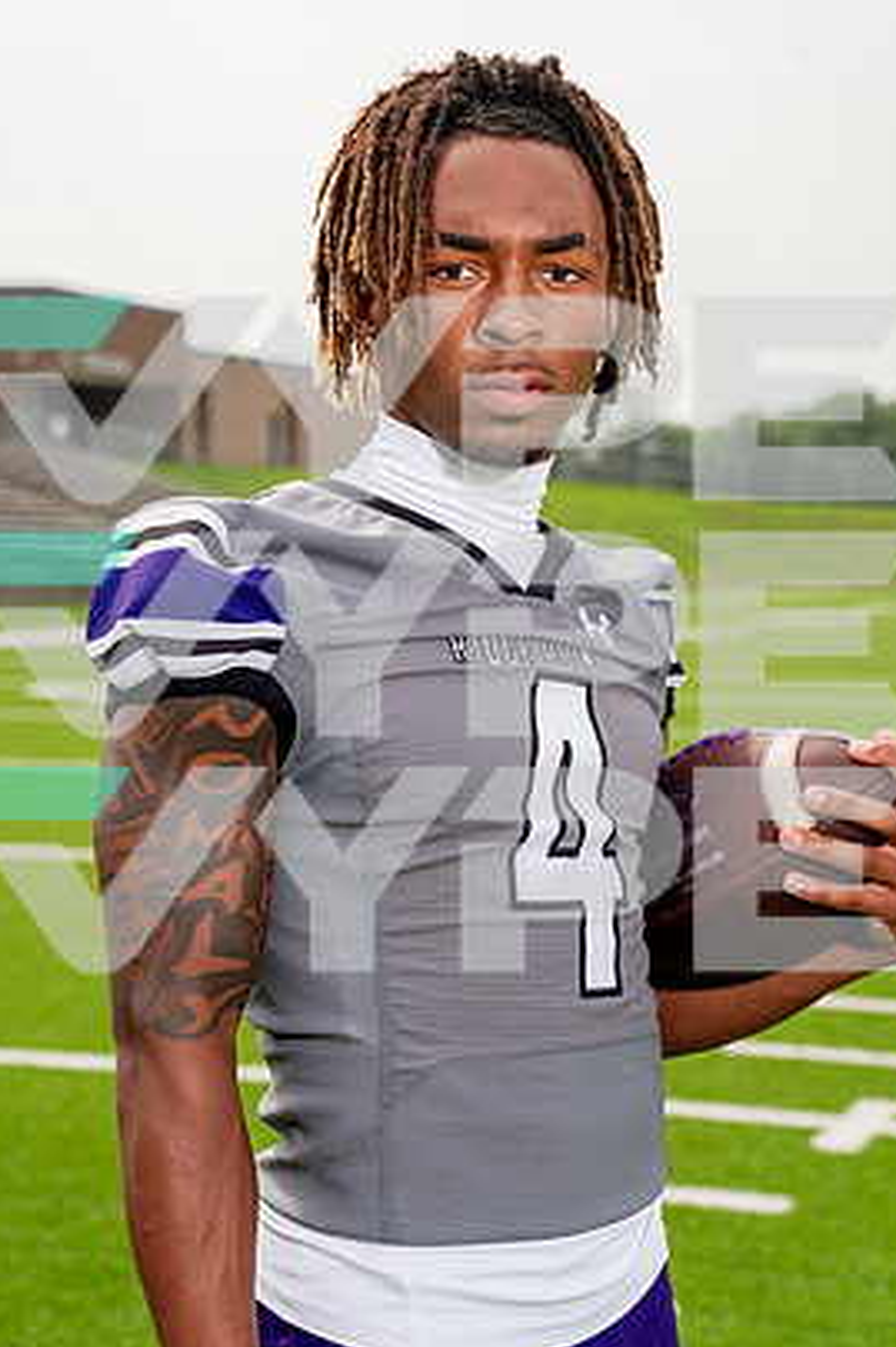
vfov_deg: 26.0
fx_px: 2914
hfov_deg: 17.5
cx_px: 430
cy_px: 637
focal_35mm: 78
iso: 100
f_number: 5.6
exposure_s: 1/400
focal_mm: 70
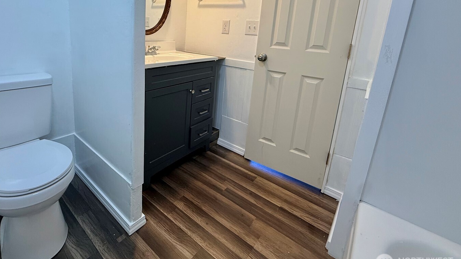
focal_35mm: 18
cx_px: 191
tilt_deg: -11.9
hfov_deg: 91.8
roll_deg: -3.3
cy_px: 73
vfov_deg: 58.6
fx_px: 220
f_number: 2.2
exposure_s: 1/120
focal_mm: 2.22
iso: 160
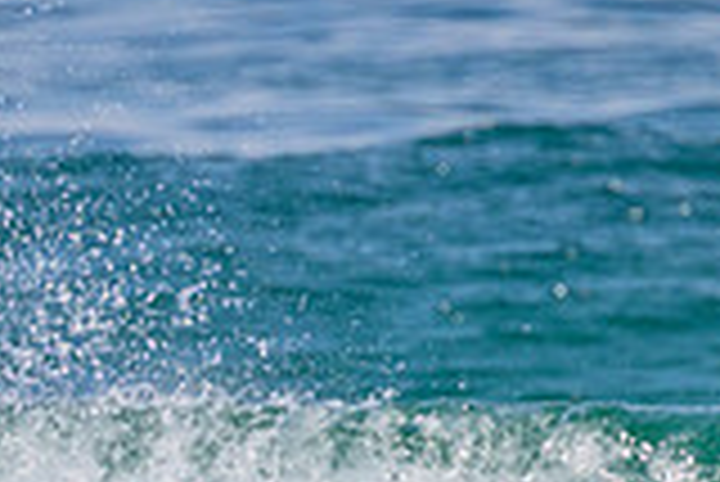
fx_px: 57931
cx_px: 112
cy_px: 691
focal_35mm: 2894
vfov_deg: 0.5
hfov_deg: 0.7
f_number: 11
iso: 1250
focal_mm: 800
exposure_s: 1/2000
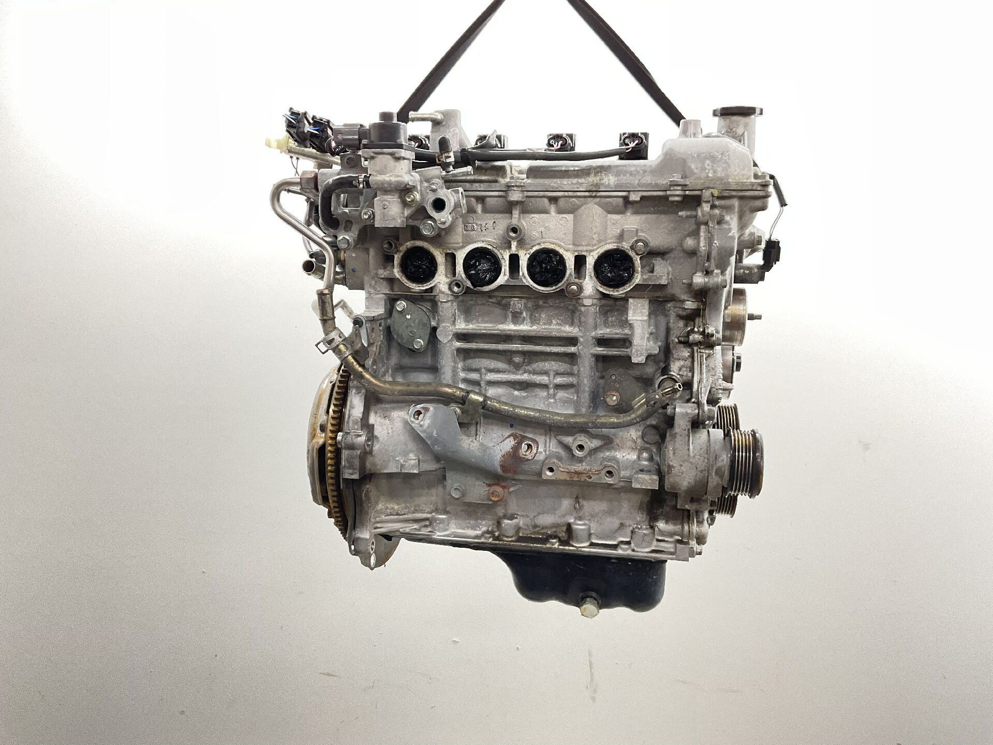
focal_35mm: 29
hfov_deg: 61.7
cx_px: 496
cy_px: 372
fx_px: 832
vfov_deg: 48.2
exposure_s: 1/50
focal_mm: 3
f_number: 1.8
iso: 125
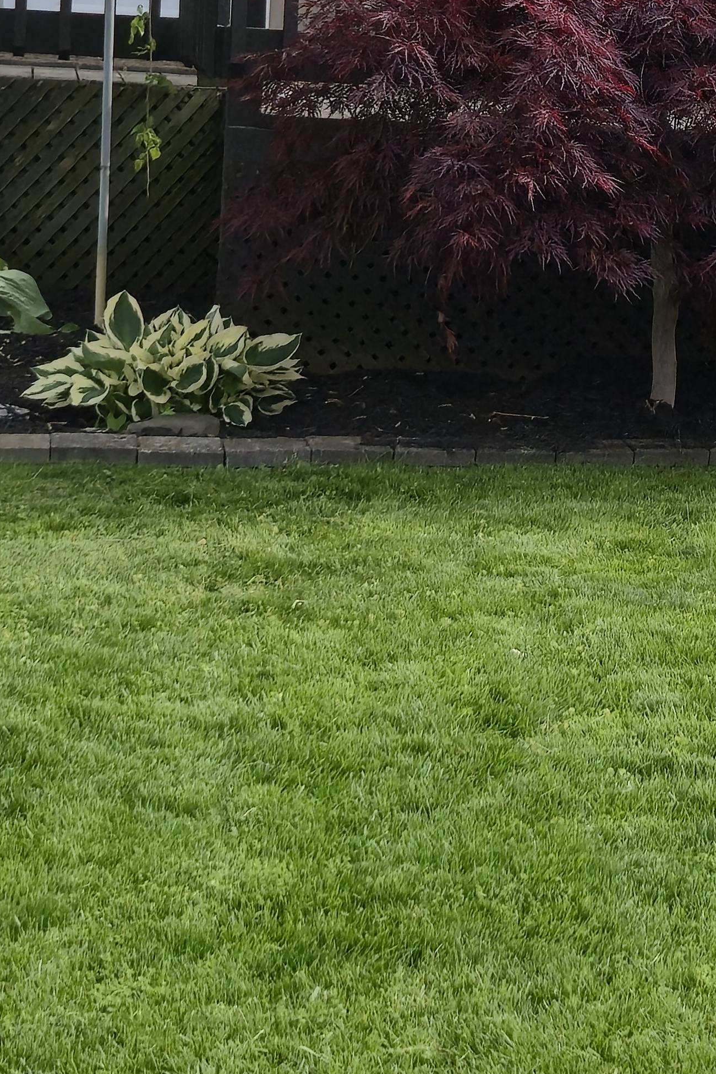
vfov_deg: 20.2
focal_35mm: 100
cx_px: 577
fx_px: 2984
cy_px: 189
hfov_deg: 13.6
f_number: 1.8
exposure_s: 1/1357
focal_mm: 5.4
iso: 25
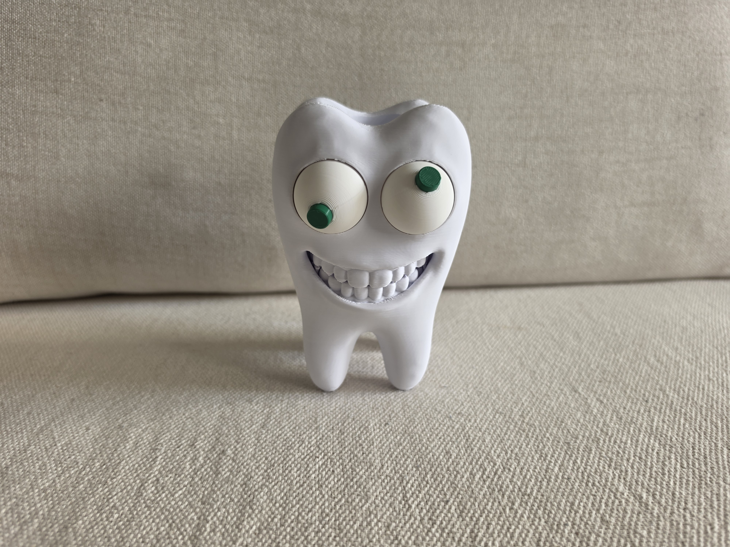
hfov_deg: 73.9
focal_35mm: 23
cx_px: 365
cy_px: 274
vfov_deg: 58.9
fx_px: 485
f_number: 1.4
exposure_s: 1/180
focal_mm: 6.5
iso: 64
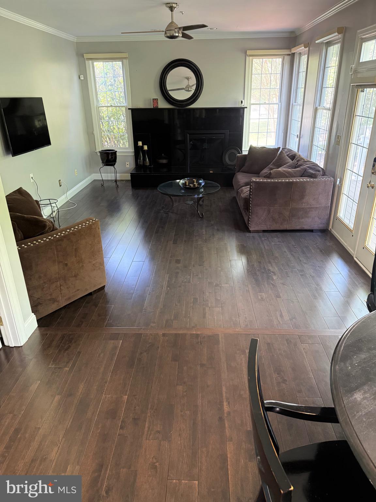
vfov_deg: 71.6
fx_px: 348
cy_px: 251
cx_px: 188
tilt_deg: -24.4
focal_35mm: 24
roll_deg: +0.0
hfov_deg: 56.8
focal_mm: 6.76
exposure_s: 1/40
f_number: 1.78
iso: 800
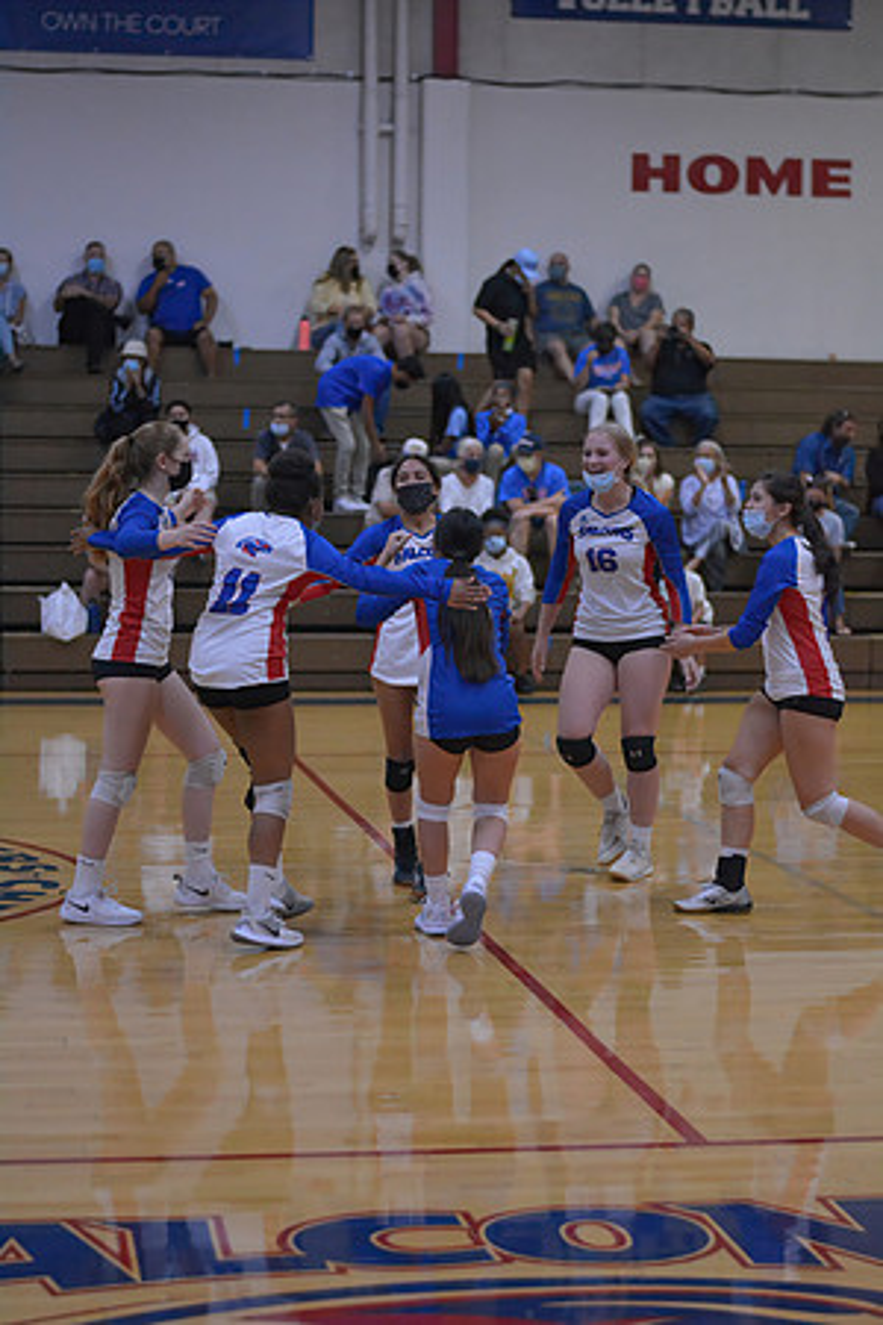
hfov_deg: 18.2
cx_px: 442
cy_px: 662
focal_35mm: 75
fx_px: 2759
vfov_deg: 27.0
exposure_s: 1/1250
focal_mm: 50
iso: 5000
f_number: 2
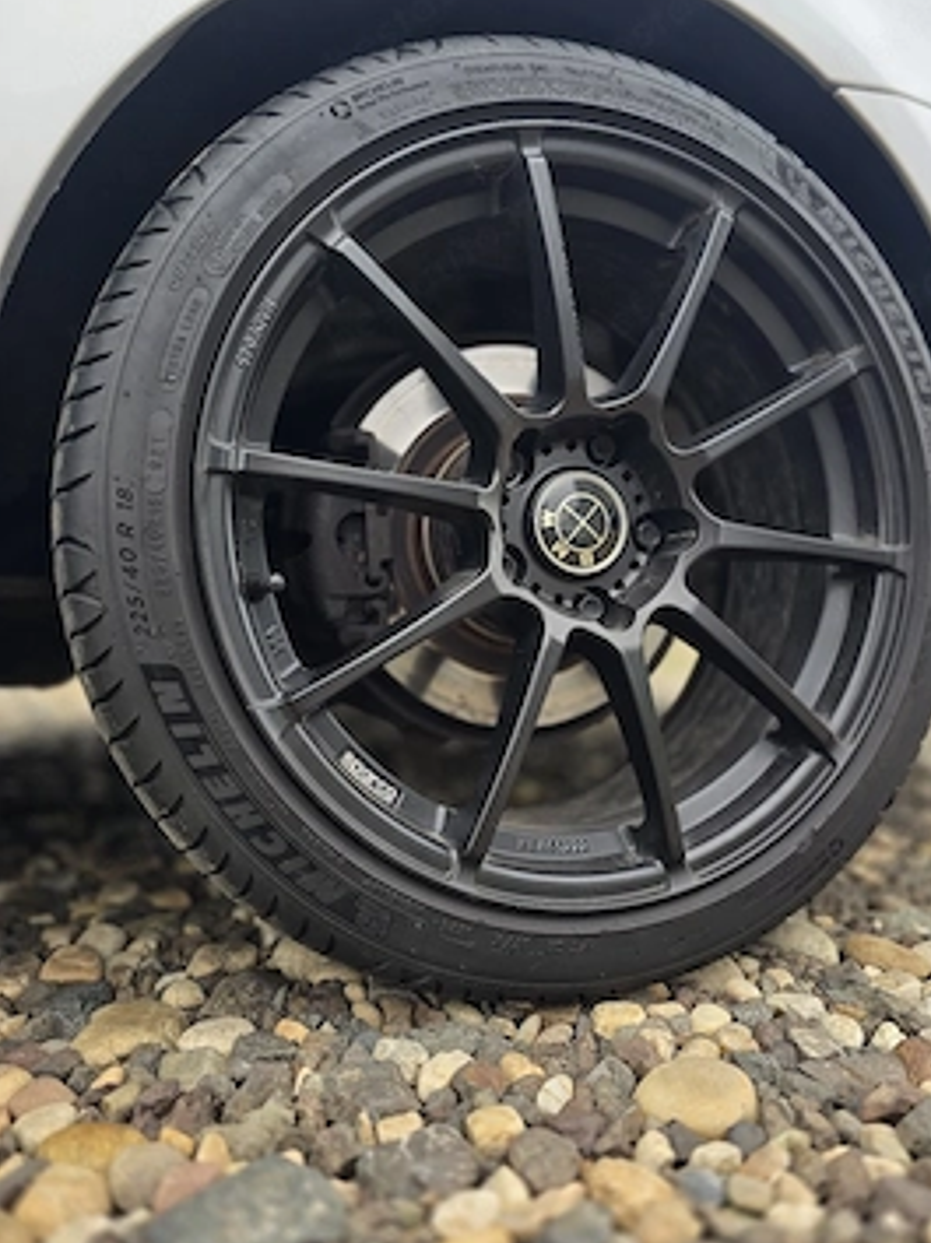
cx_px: 523
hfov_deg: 52.9
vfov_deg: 67.3
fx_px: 933
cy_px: 590
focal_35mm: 26
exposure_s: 1/120
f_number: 1.7
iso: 25
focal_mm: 6.3
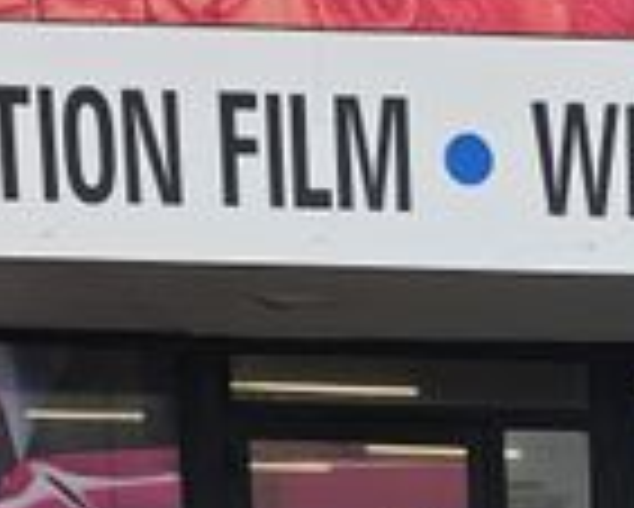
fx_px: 1915
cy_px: 1012
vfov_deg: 13.1
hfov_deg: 16.8
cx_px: 985
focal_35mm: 102
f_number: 1.7
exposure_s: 1/180
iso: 50
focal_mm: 6.3
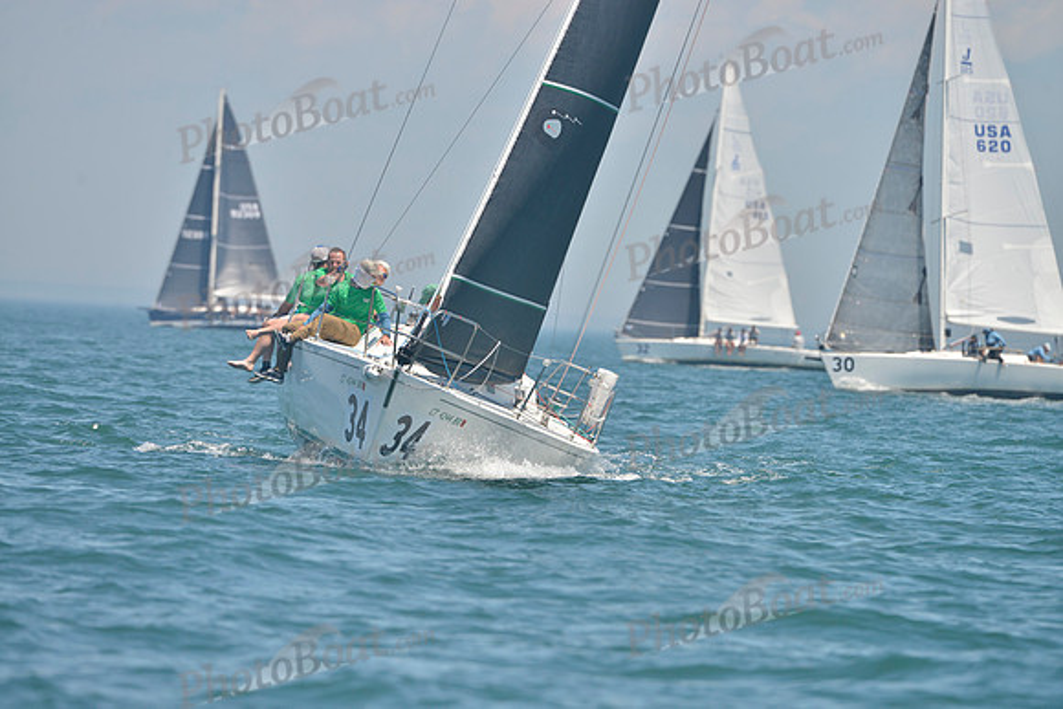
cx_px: 532
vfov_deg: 5.7
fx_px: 7088
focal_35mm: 240
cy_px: 354
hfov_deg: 8.6
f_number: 6.3
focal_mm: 240
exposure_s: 1/1000
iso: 280
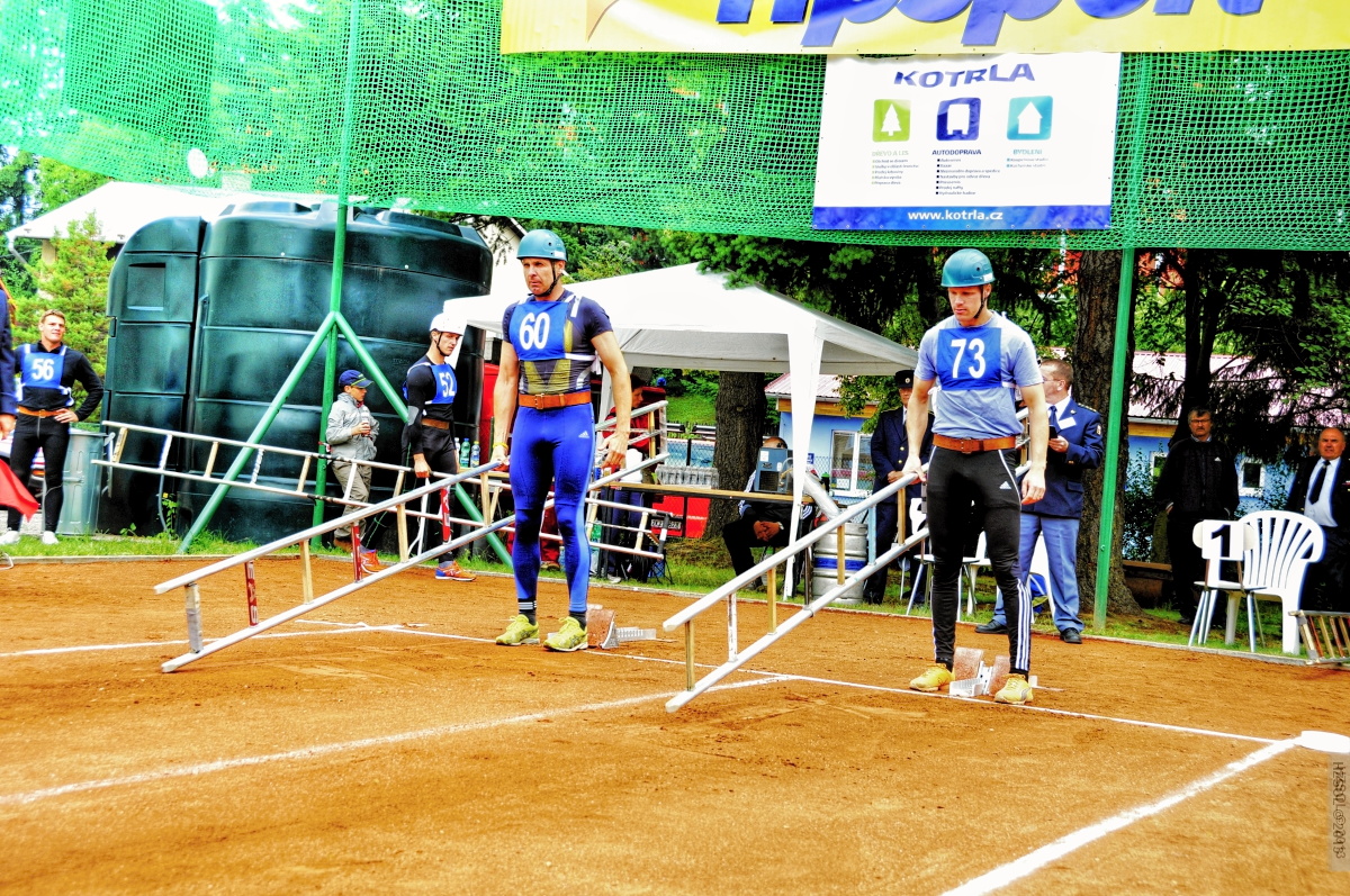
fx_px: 2023
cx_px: 675
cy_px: 448
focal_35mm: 54
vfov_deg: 25.0
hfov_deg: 36.9
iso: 200
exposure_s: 1/200
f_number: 7.1
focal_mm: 36
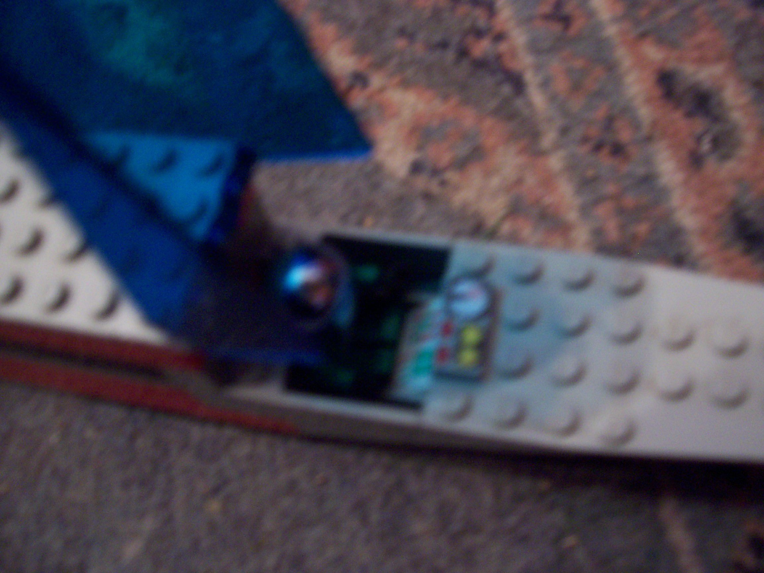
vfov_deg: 41.8
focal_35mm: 34
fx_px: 750
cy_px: 286
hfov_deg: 54.0
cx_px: 382
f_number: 2.7
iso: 160
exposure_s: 1/2
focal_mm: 5.6
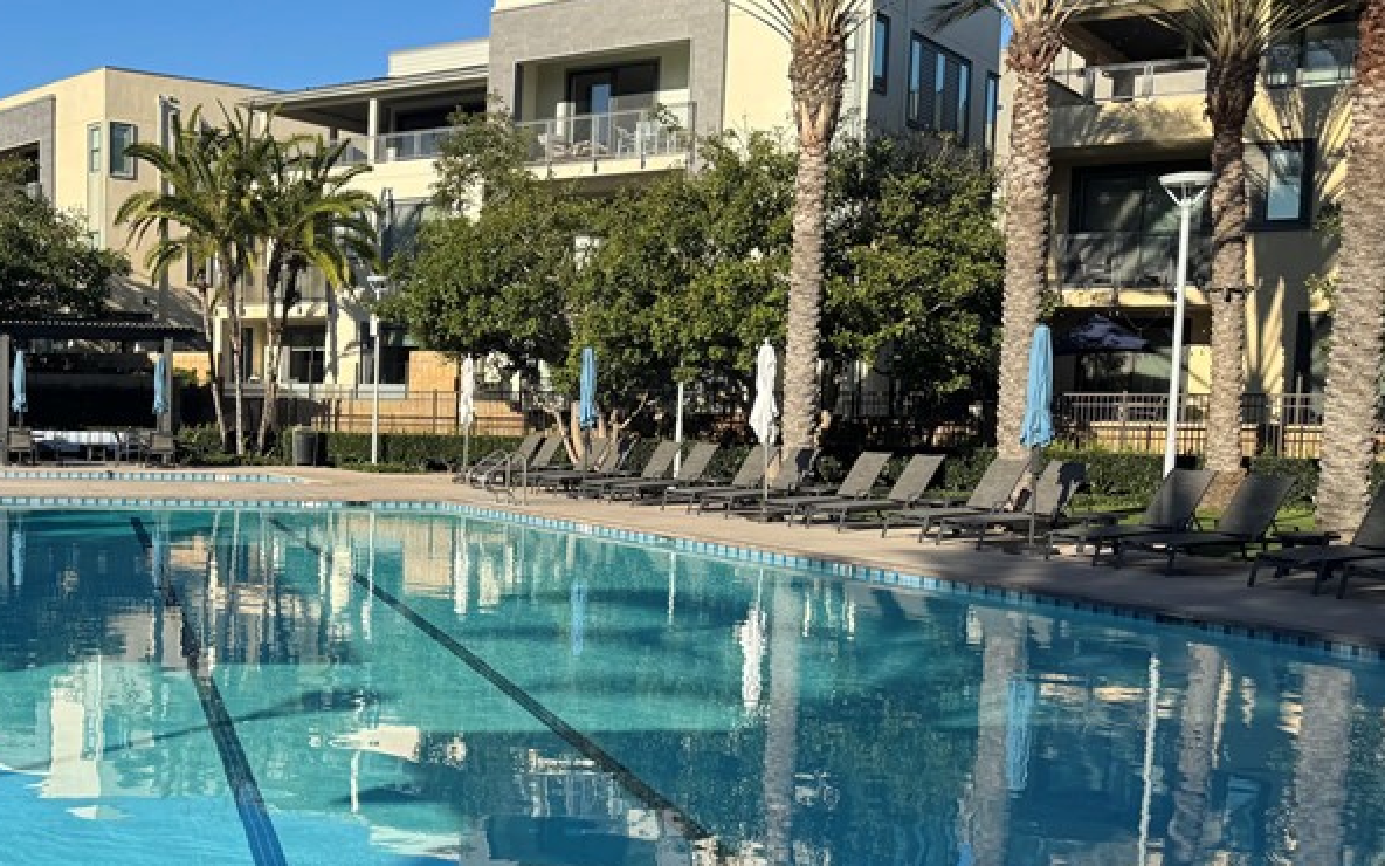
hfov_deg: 42.7
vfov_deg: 29.1
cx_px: 229
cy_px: 543
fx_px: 1661
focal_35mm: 44
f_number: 1.78
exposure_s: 1/4049
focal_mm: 6.76
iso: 80
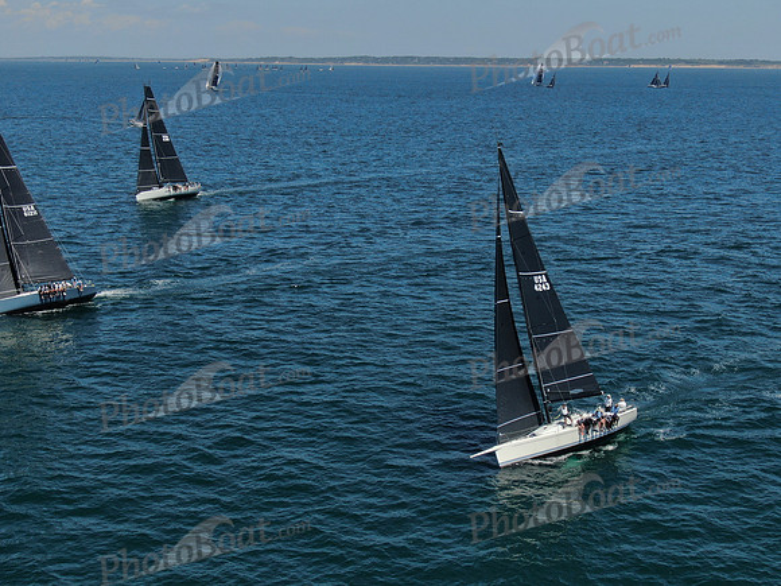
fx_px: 1083
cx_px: 390
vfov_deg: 30.3
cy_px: 293
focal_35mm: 48
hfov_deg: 39.7
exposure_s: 1/1250
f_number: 3.8
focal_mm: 8.6
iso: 100
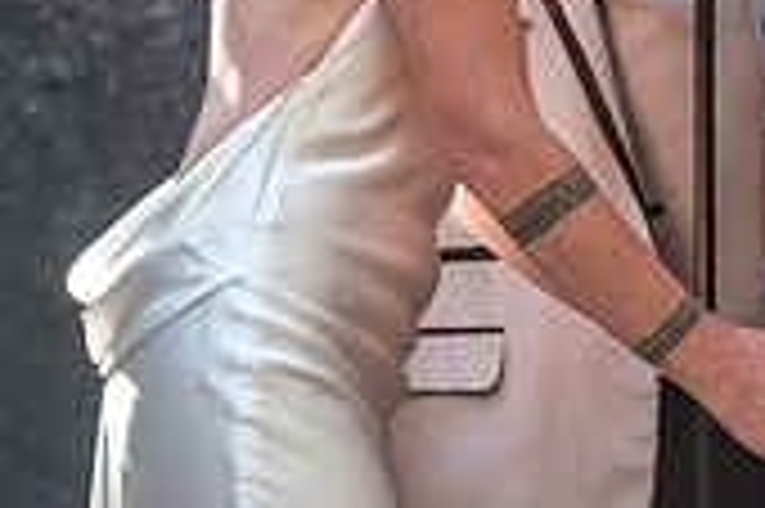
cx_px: 621
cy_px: -25
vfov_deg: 1.9
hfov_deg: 2.9
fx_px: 15221
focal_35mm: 717
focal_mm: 140
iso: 400
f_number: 4
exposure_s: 1/210
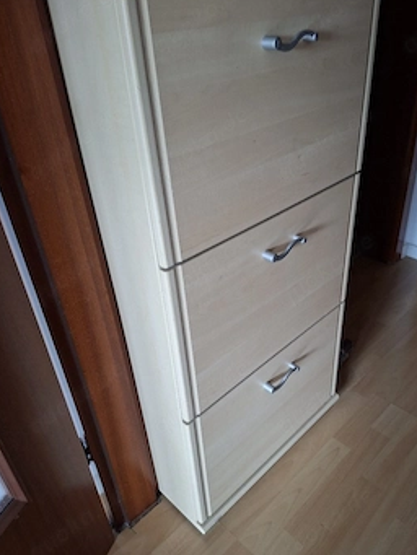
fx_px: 433
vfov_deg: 65.3
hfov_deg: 51.2
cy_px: 288
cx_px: 236
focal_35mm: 27
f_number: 1.8
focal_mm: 5.54
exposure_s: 1/25
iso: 400
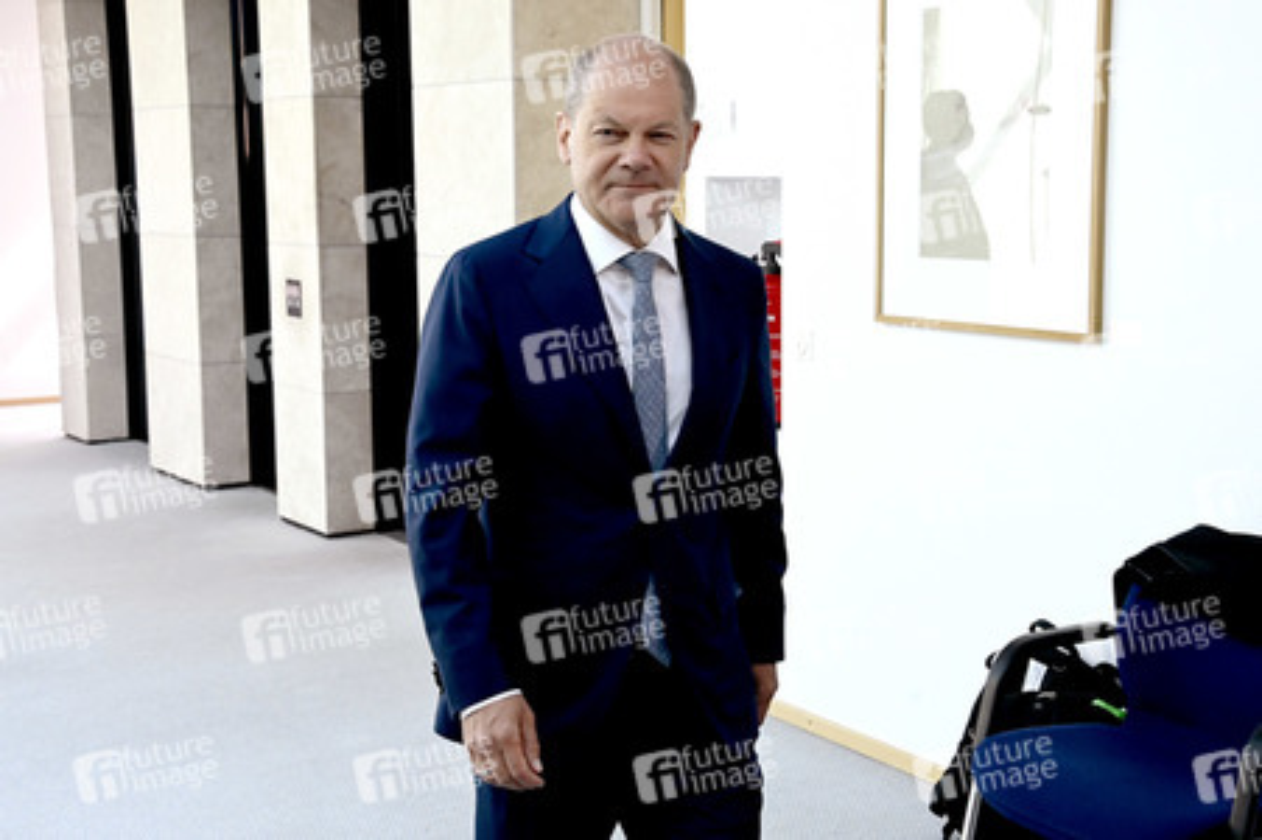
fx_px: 1576
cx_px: 631
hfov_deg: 43.6
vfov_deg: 29.8
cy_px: 420
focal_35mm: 45
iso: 4000
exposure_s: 1/1250
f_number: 5.6
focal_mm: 45
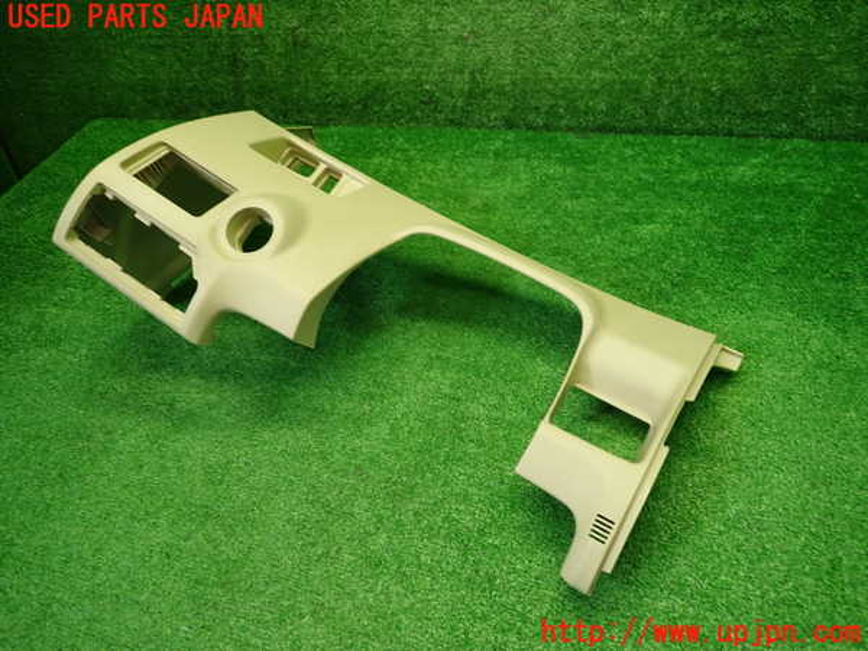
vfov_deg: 54.9
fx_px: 627
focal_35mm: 25
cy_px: 326
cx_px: 434
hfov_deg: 69.4
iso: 200
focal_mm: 4.5
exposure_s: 1/60
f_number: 2
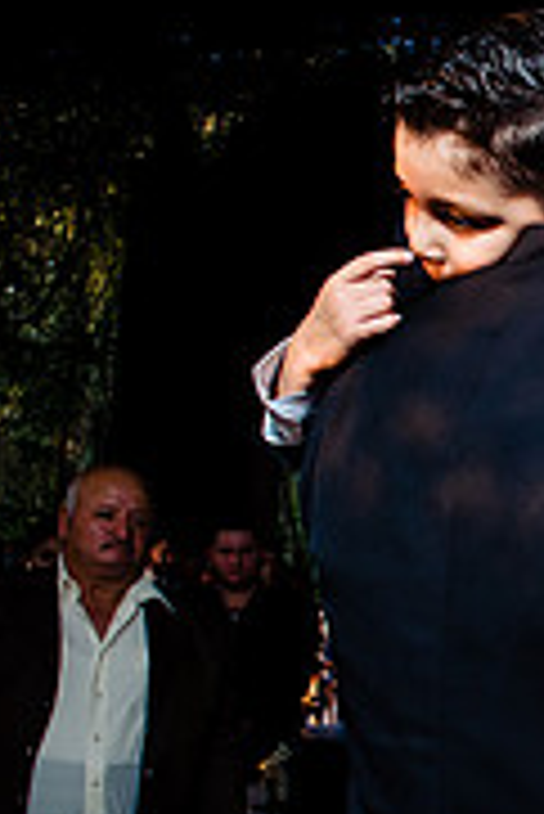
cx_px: 1066
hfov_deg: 14.8
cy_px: 596
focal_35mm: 77
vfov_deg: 26.0
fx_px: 1742
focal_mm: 24
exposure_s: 1/160
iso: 800
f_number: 6.3
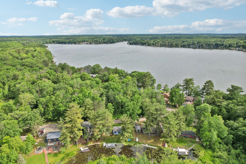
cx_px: 123
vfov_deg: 57.2
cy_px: 82
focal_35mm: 22
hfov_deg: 78.6
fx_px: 150
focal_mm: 8.4
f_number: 2.8
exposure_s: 1/1250
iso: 100
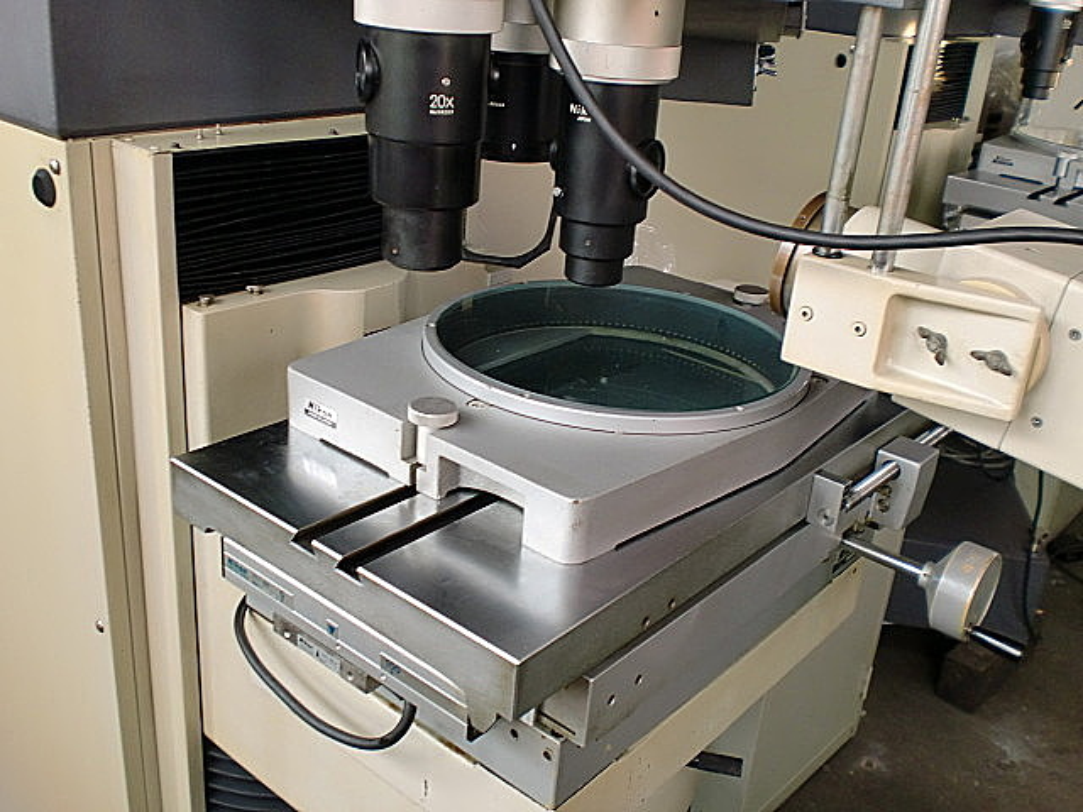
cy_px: 406
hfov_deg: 52.6
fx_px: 1095
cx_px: 542
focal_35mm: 35
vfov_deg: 40.7
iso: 100
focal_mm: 6.3
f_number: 3.1
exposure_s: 1/60
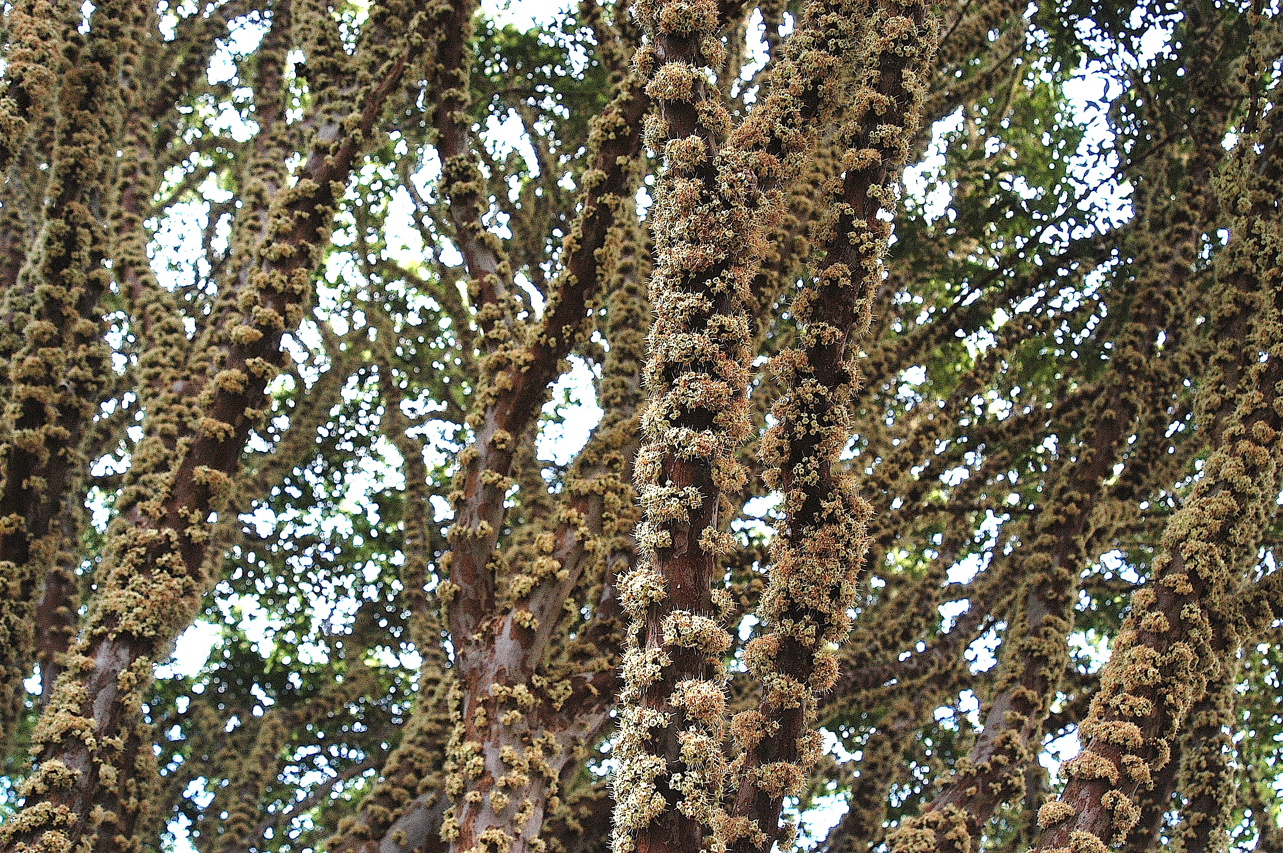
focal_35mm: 36
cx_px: 642
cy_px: 426
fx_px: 1282
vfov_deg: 36.8
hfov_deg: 53.2
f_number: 5
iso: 500
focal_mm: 24
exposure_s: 1/90
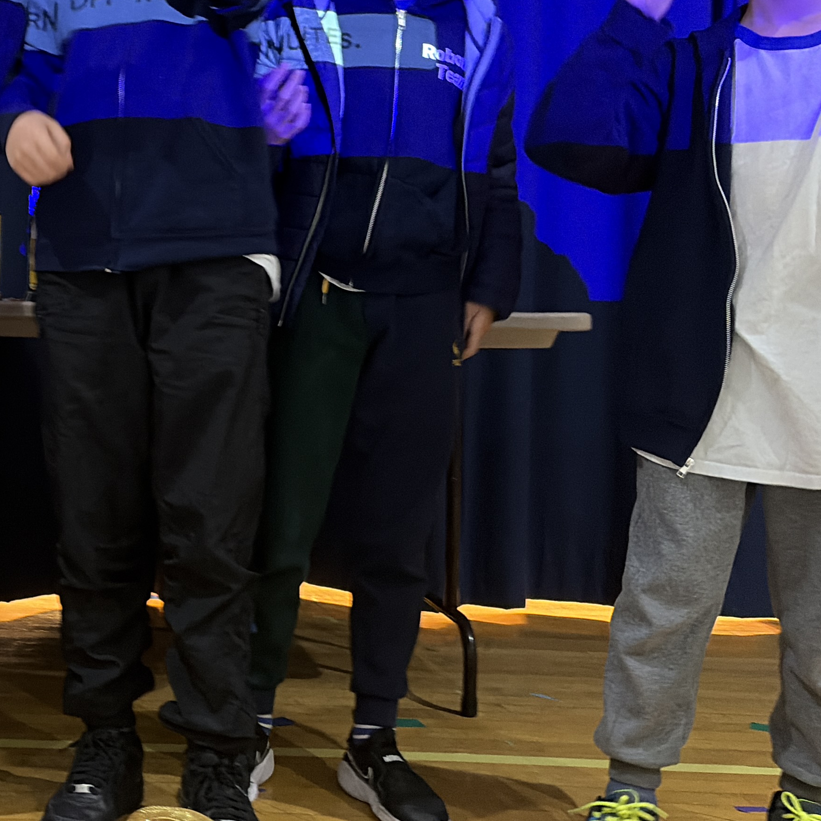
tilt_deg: +0.9
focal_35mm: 53
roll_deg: -1.1
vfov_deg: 32.0
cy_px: 279
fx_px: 1422
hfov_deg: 29.8
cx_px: -17
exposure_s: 1/30
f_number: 1.6
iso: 640
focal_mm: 5.96
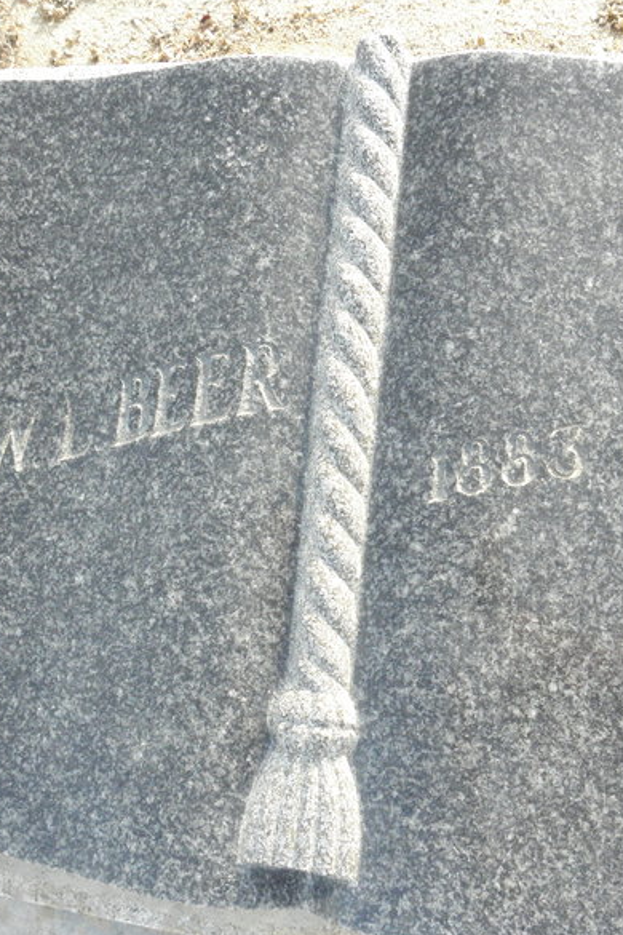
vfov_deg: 51.9
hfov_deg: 35.9
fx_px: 960
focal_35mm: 37
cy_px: 473
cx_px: 334
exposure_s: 1/125
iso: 200
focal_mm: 4.6
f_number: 5.6
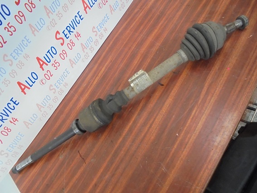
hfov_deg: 67.3
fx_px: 193
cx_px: 128
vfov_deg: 53.1
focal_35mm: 26
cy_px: 96
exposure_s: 1/20
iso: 400
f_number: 3.5
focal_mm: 4.6
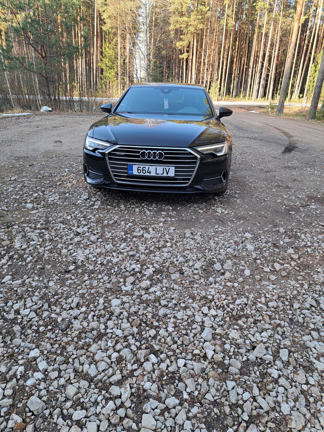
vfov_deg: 71.6
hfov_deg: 56.8
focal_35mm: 24
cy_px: 216
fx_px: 300
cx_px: 162
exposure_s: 1/100
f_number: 1.8
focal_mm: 5.23
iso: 50
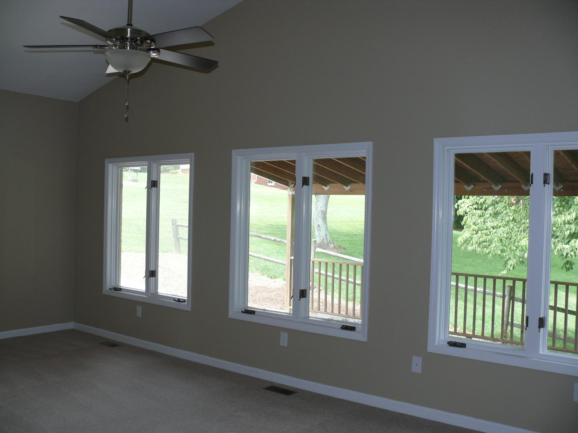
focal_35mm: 35
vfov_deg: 40.7
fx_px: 584
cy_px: 216
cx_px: 289
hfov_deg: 52.6
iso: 100
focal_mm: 7.4
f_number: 2.8
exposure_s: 1/100
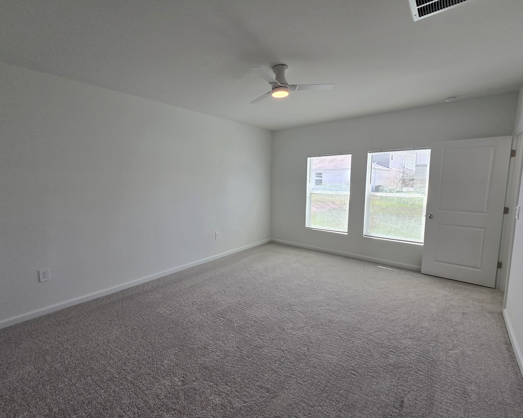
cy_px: 210
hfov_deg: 96.6
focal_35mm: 15
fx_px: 232
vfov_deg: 84.0
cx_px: 241
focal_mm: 1.7
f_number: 2.2
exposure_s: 1/120
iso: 32
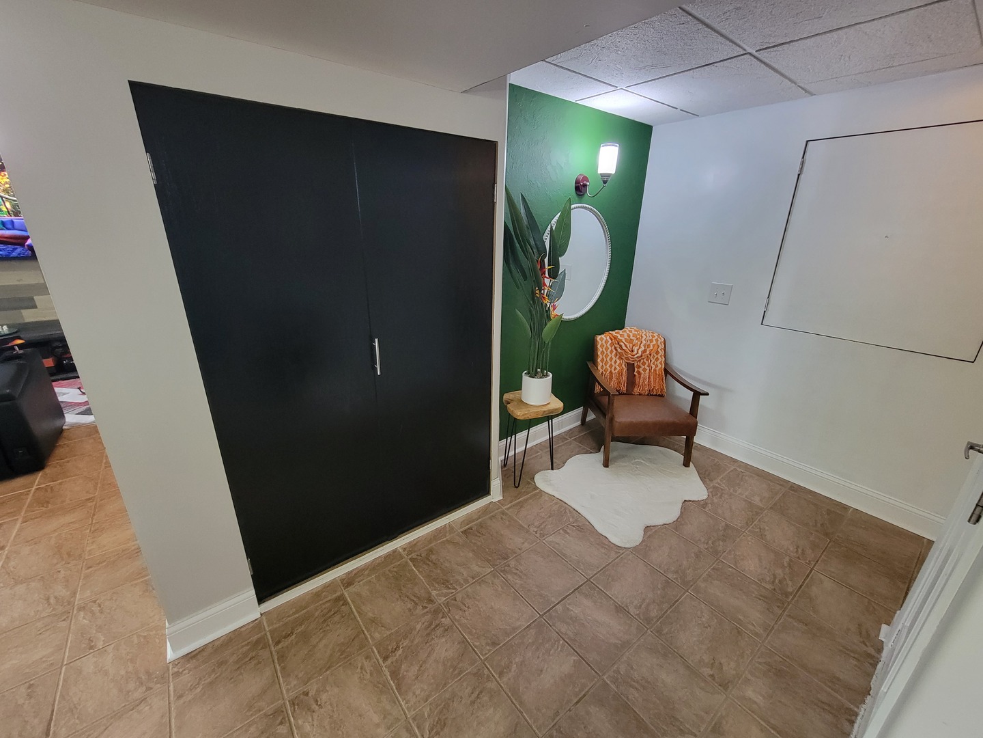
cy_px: 369
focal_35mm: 13
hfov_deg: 106.2
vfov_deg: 89.9
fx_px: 369
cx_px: 492
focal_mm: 2.2
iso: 500
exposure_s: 1/30
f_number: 2.2
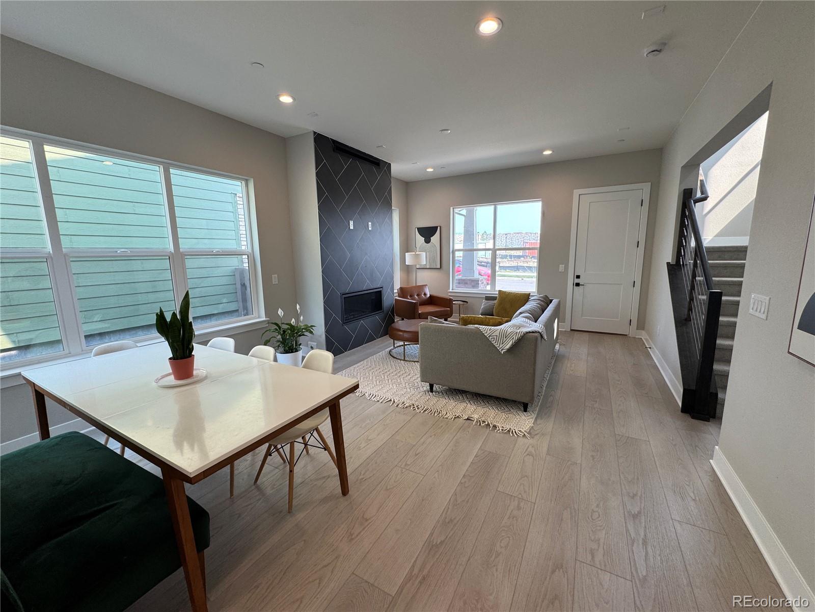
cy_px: 306
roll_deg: +1.1
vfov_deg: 85.7
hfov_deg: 102.1
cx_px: 408
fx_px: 330
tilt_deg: -10.6
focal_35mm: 14
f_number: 2.2
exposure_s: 1/120
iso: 100
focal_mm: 2.22
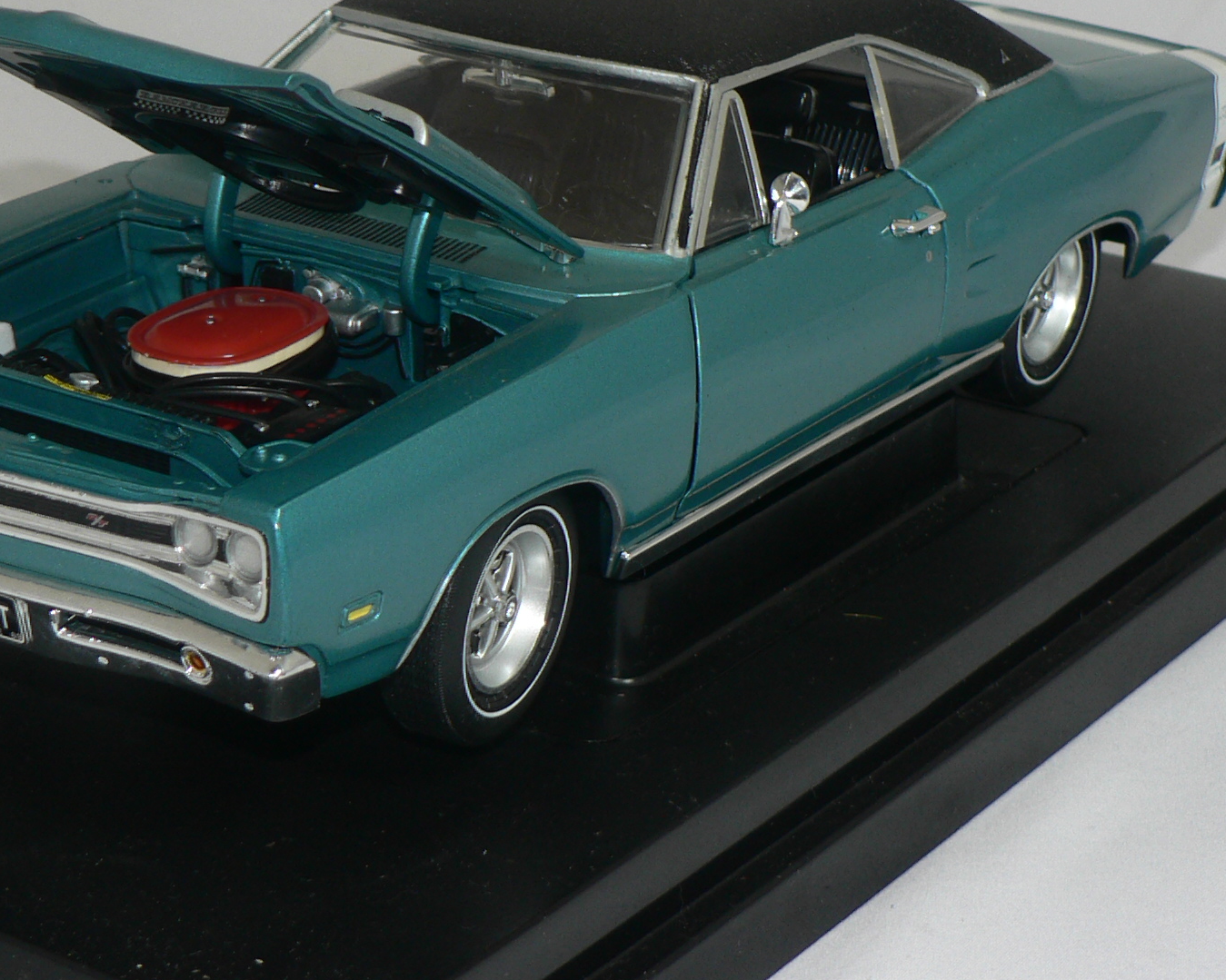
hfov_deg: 19.1
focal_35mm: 100
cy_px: 338
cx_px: 418
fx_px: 3628
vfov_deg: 15.4
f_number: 2.8
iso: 80
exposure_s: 1/60
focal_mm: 9.1
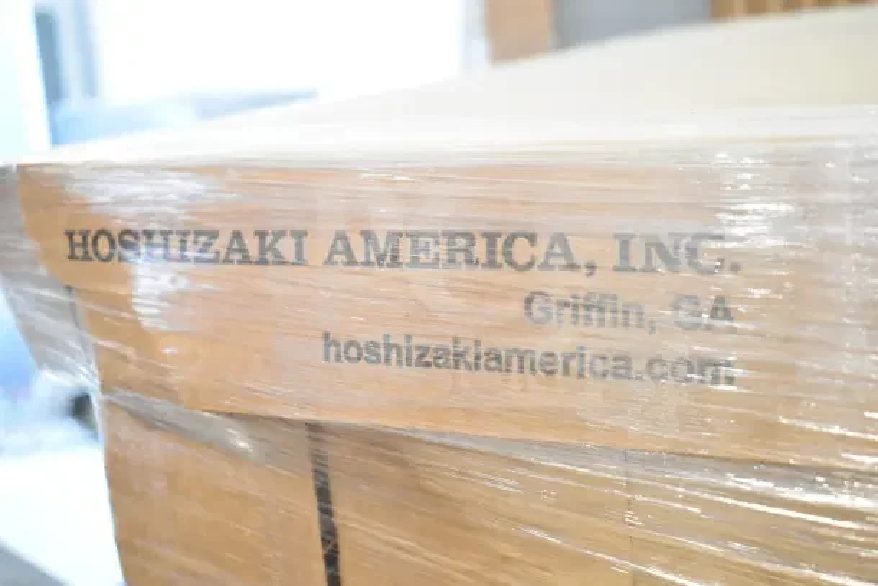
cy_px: 293
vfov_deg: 26.5
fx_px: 1244
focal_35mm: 51
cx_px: 439
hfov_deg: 38.9
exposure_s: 1/50
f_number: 4.5
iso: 2200
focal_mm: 34
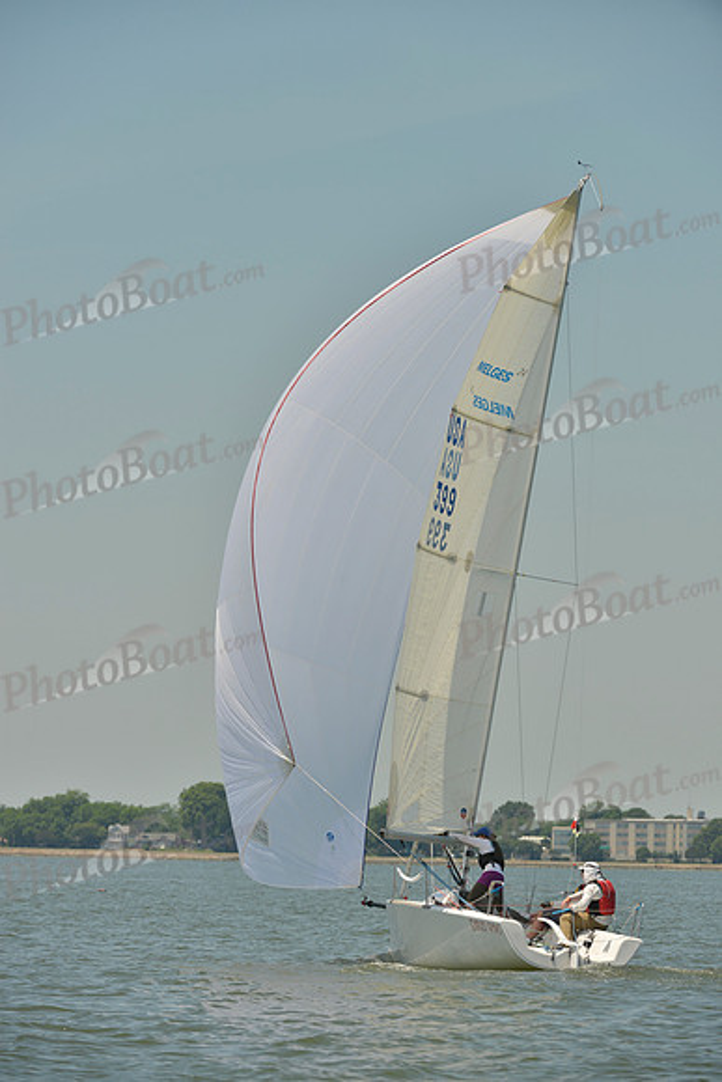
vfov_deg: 10.3
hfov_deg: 6.9
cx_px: 361
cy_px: 541
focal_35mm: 200
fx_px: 6013
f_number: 7.1
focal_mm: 200
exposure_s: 1/1250
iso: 200
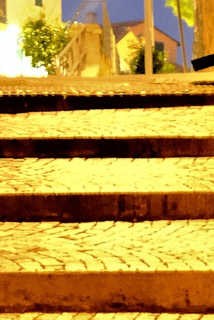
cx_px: 32
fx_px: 1123
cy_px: 13
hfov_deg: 10.8
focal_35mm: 126
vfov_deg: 16.0
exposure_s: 1/8
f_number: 2.8
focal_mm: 23
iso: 6400
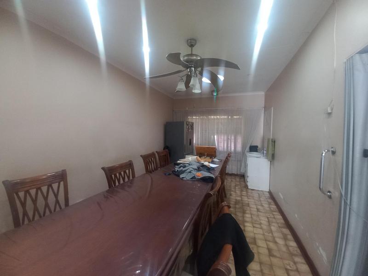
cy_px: 138
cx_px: 184
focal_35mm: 13
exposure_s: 1/20
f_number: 2.2
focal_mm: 1.42
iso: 200
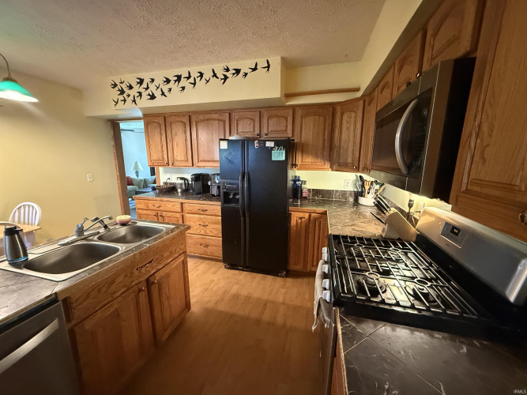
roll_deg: -0.4
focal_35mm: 14
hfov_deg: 102.1
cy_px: 198
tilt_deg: -11.7
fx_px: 213
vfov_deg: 85.7
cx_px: 264
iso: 1000
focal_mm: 2.22
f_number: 2.2
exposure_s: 1/40
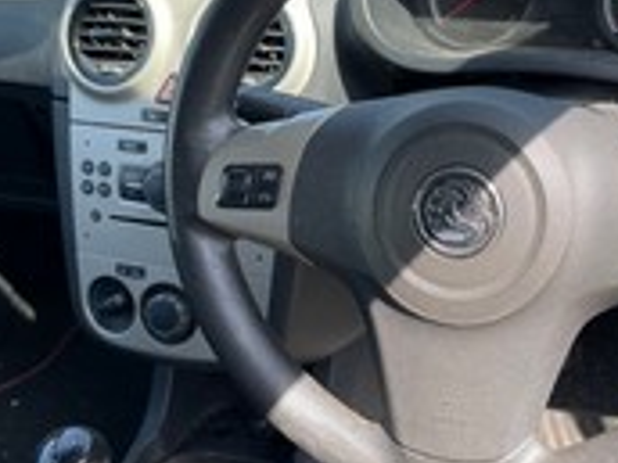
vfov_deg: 27.5
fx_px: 946
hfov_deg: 35.1
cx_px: 492
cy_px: 223
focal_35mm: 53
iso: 32
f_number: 1.6
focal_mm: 4.2
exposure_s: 1/543
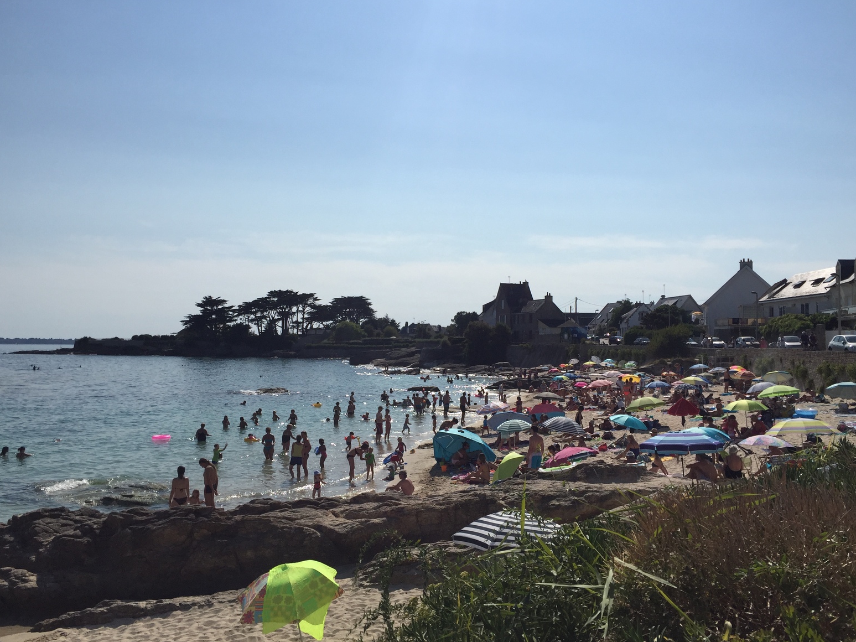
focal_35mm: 30
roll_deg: -0.9
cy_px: 318
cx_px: 421
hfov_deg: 60.0
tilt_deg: +2.9
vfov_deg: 46.8
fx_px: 742
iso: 32
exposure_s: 1/6623
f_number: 2.2
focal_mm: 4.15
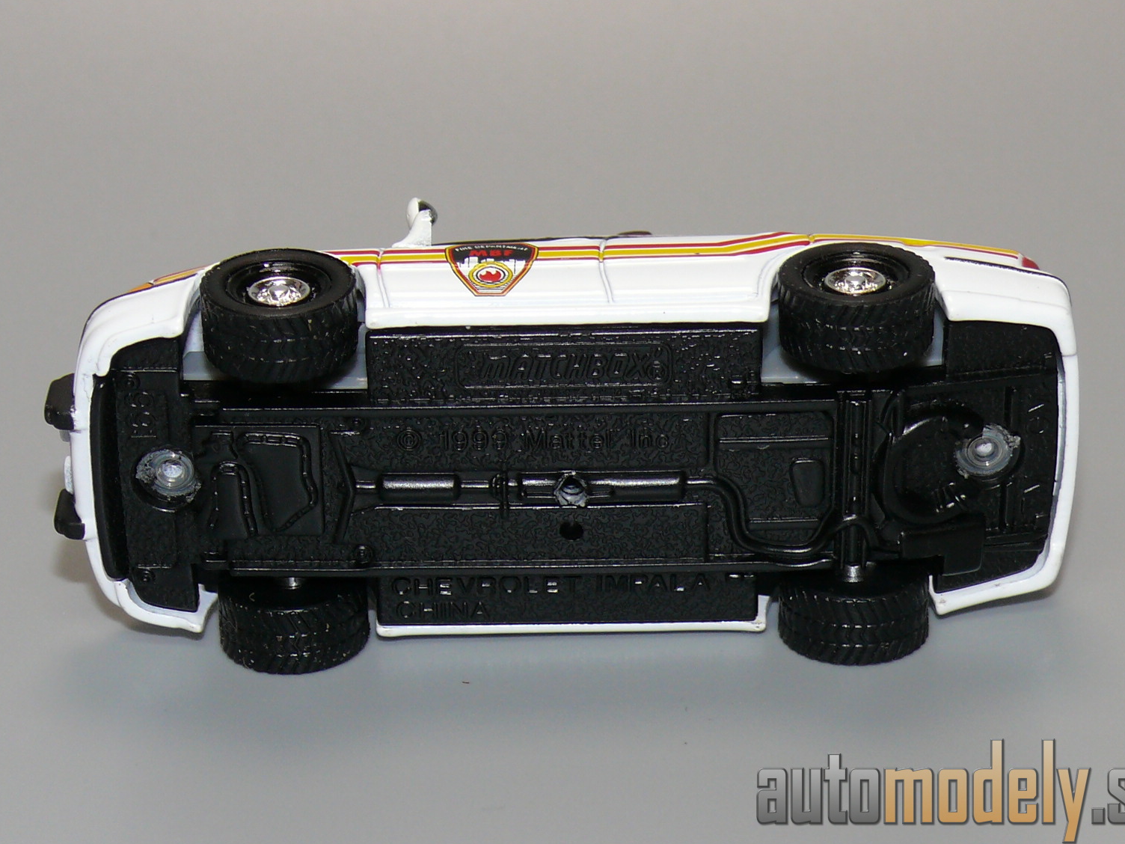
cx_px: 584
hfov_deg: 16.8
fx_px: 3802
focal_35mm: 117
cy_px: 404
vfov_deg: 12.7
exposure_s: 1/30
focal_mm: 14
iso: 100
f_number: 4
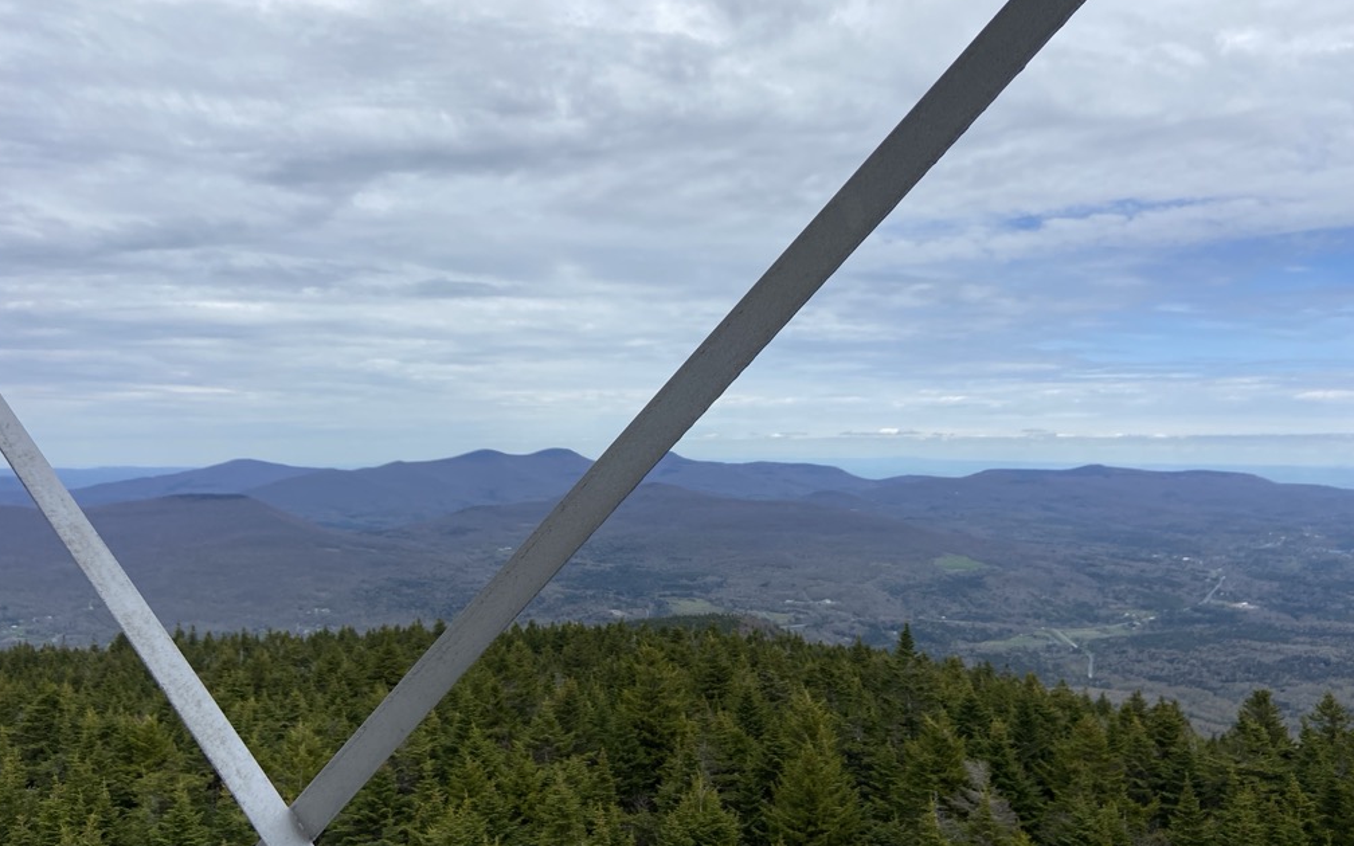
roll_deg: +0.1
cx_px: 668
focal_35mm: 28
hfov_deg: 66.5
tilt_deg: +0.9
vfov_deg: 44.5
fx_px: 1033
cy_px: 404
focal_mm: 4.25
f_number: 1.8
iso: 32
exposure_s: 1/4444
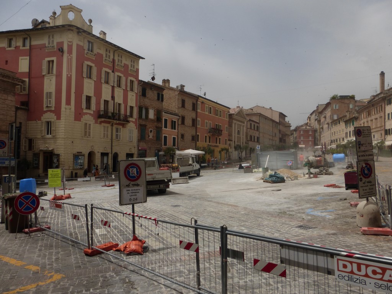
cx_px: 196
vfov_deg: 54.9
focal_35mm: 25
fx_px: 283
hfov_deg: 69.4
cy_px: 147
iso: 100
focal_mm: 4.3
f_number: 4
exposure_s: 1/1300
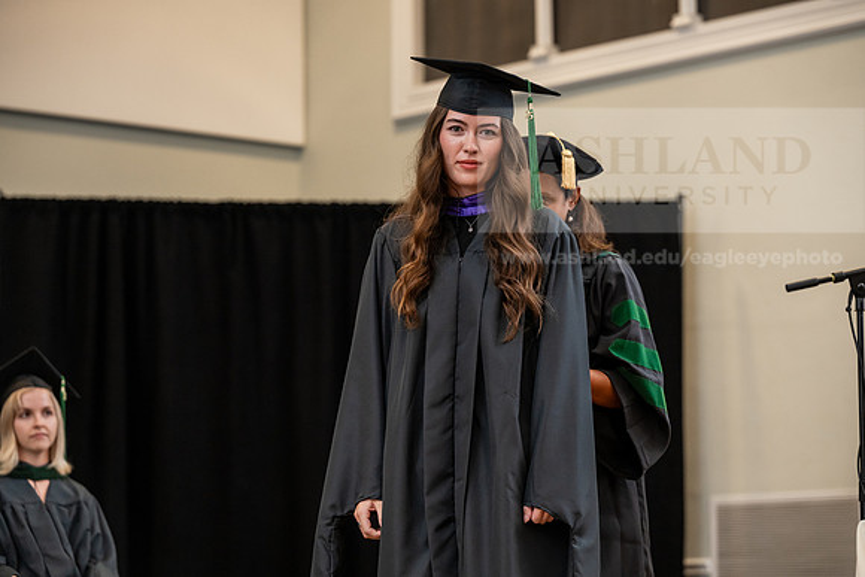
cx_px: 432
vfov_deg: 13.0
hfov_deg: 19.5
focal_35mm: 105
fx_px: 2523
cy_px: 288
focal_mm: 105
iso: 1600
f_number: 3.5
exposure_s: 1/200
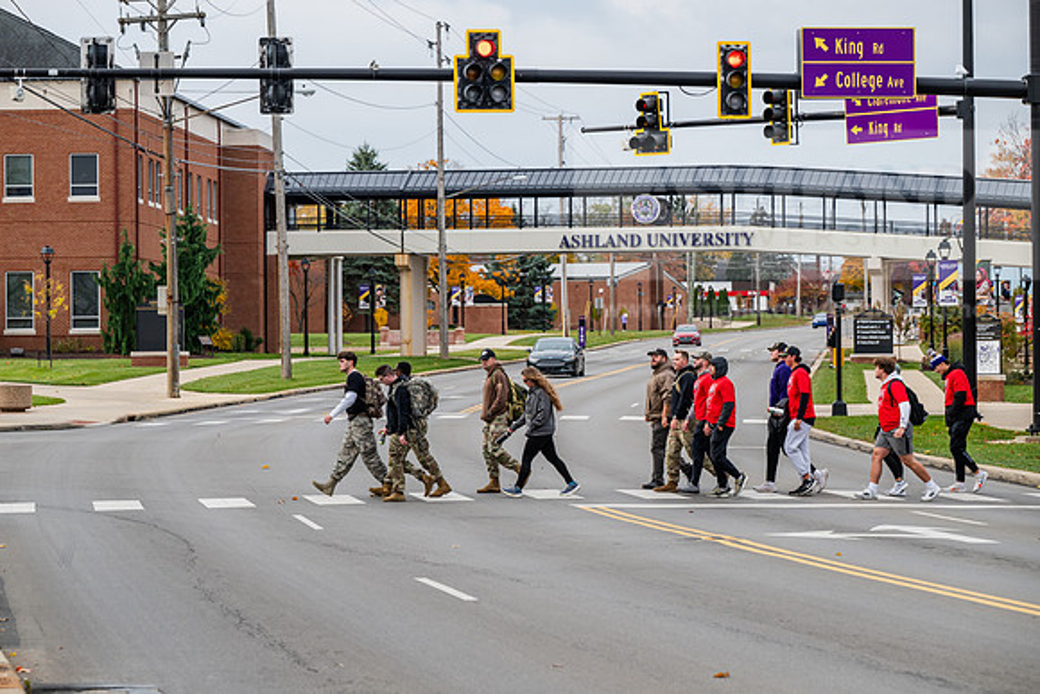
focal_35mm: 130
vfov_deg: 10.6
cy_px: 347
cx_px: 520
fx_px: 3756
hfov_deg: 15.8
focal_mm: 130
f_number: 5.6
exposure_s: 1/640
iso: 500
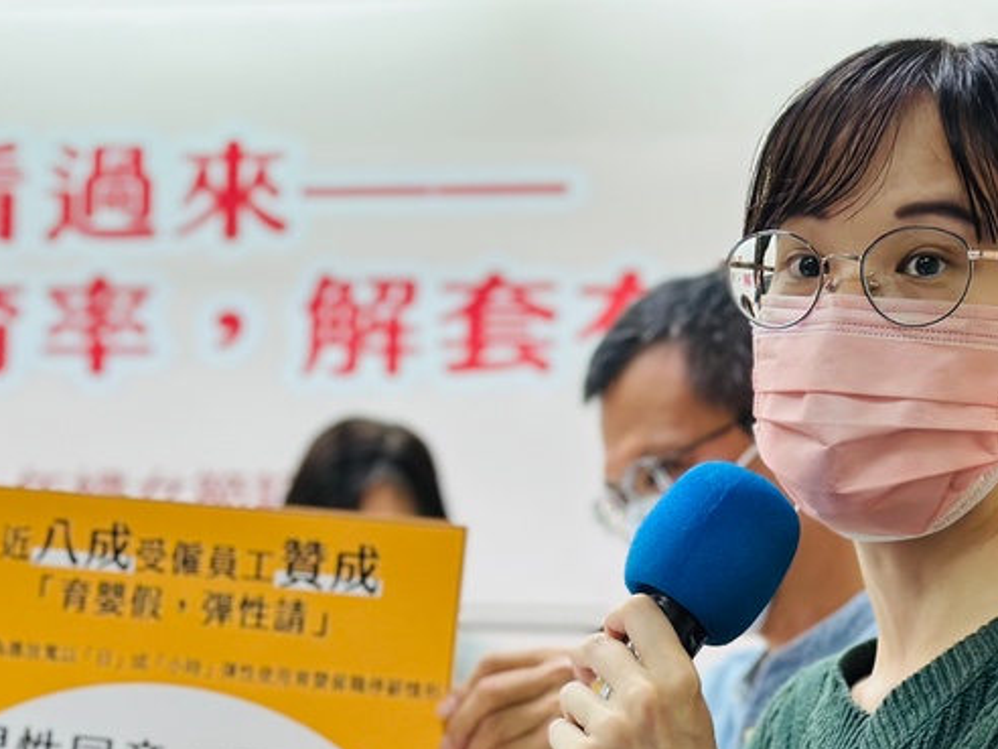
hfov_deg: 19.5
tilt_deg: +1.3
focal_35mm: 100
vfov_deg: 14.7
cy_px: 597
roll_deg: -2.2
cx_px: 252
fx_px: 2883
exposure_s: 1/120
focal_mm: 6.86
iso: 160
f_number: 1.78
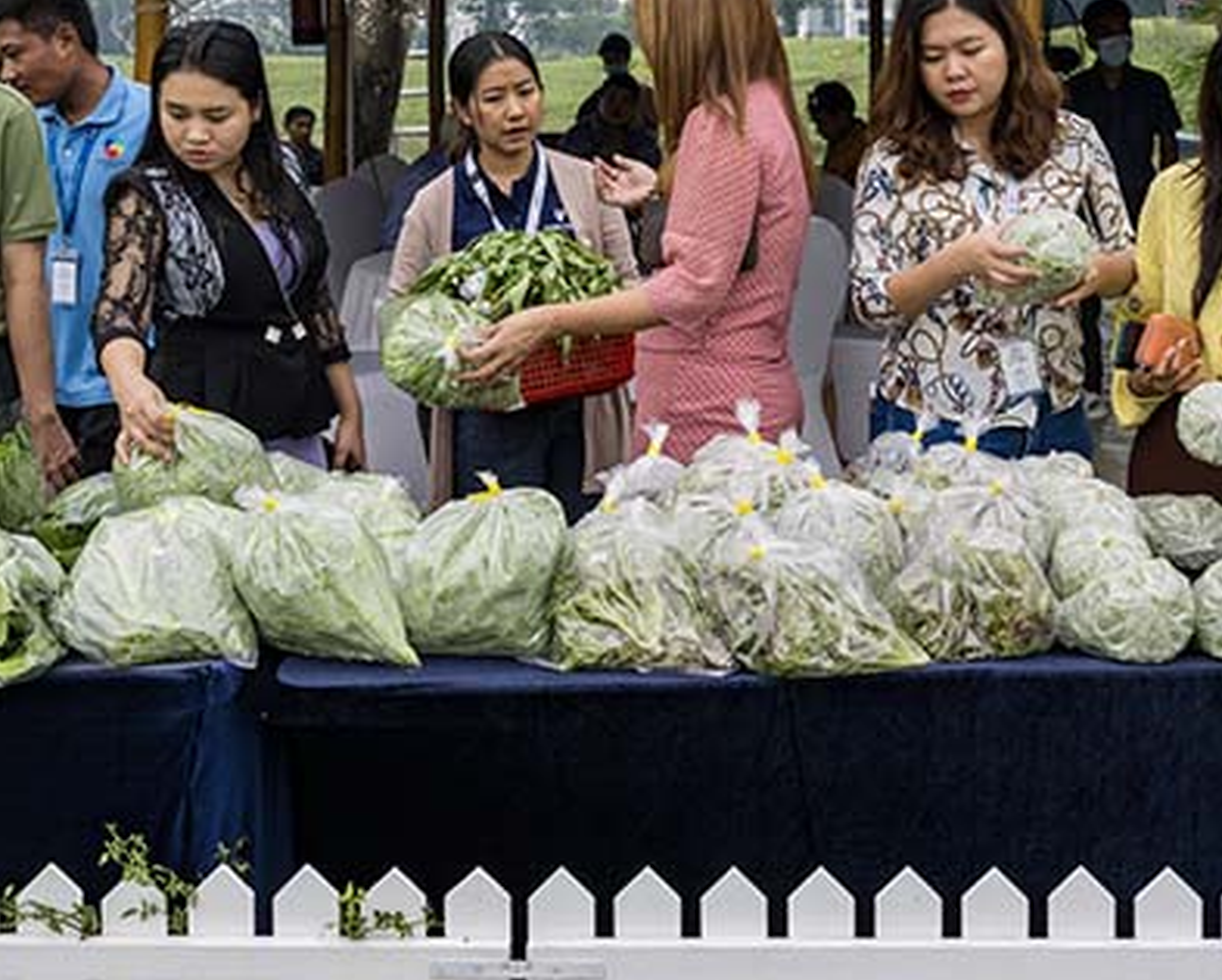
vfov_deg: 27.0
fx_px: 1991
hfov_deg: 33.9
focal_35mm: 55
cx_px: 777
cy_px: 165
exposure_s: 1/250
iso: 320
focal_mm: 24
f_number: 6.3
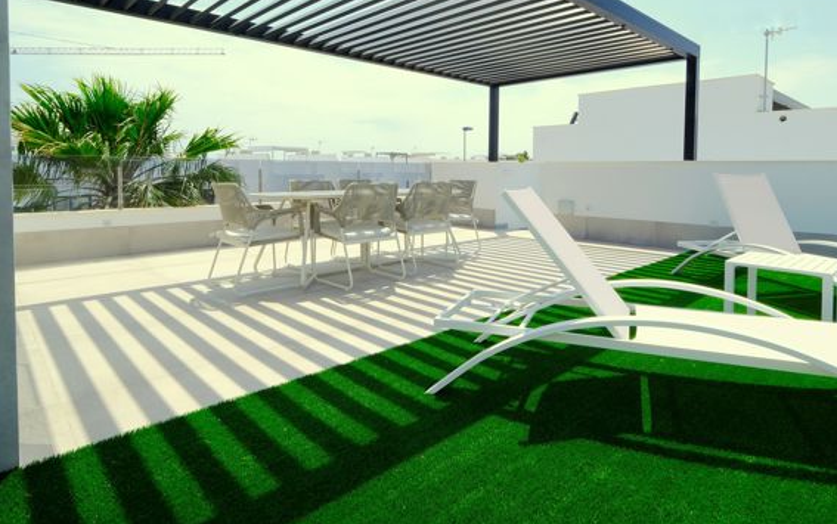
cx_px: 472
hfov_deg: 87.5
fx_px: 434
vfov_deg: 61.2
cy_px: 189
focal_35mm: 19
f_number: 16
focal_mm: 10
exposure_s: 1/125
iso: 200
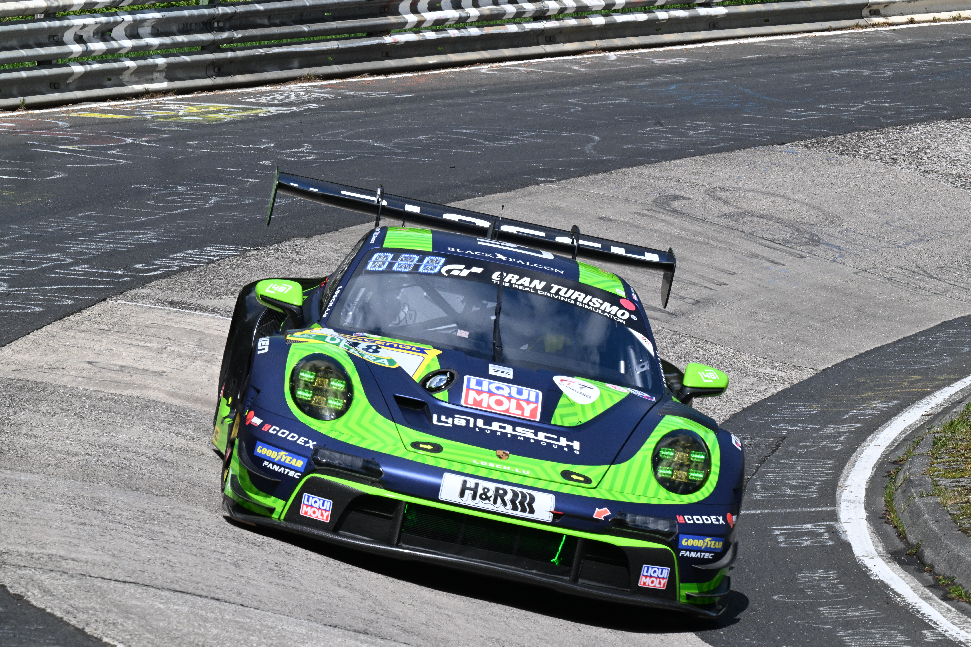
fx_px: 6473
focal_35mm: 240
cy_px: 324
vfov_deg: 5.7
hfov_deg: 8.6
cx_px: 486
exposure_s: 1/800
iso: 1600
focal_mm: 240
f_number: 22
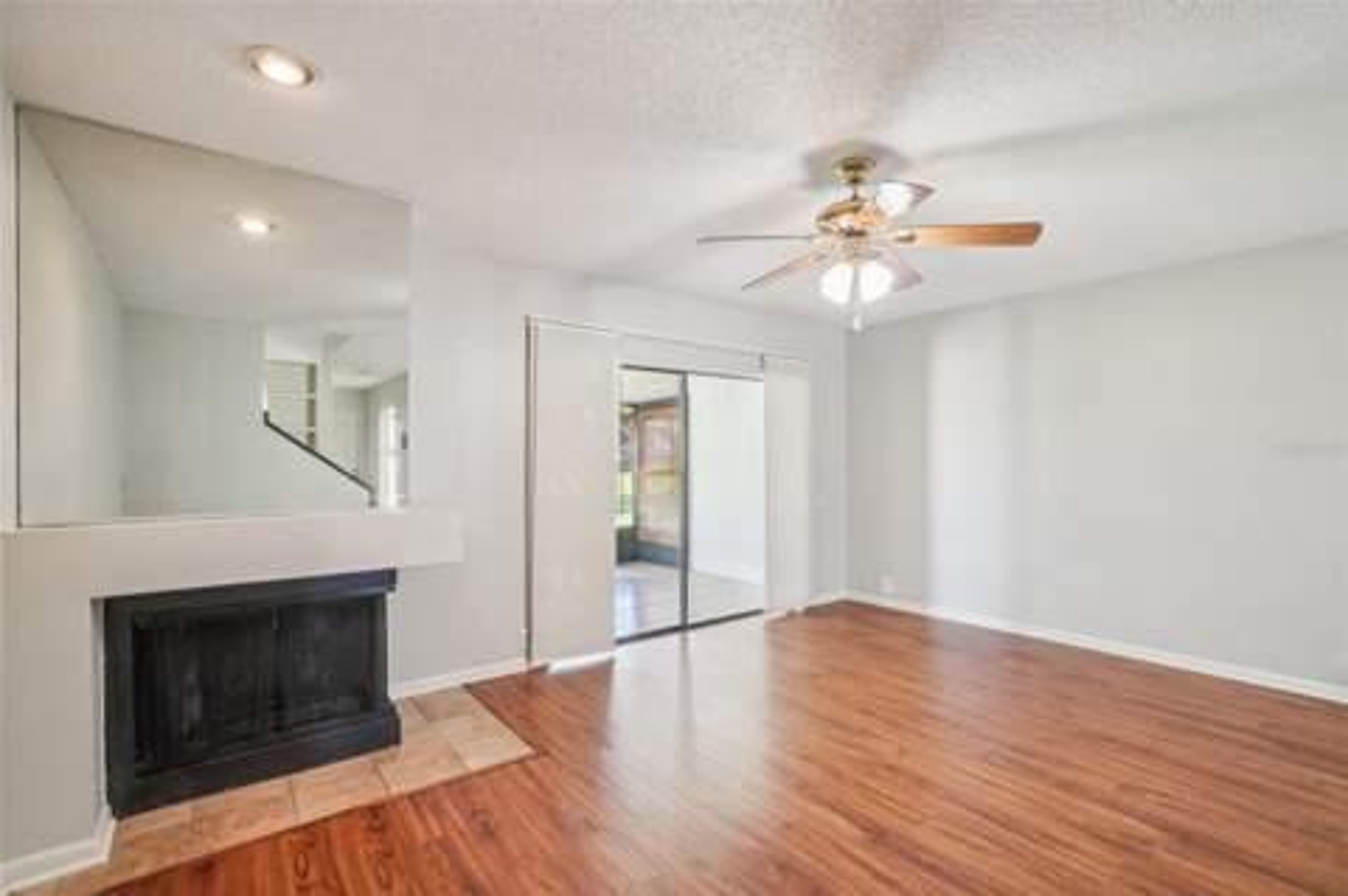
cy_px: 448
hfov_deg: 100.4
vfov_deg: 77.2
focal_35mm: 15
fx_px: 561
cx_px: 674
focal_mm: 10
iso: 640
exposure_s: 1/30
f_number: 8
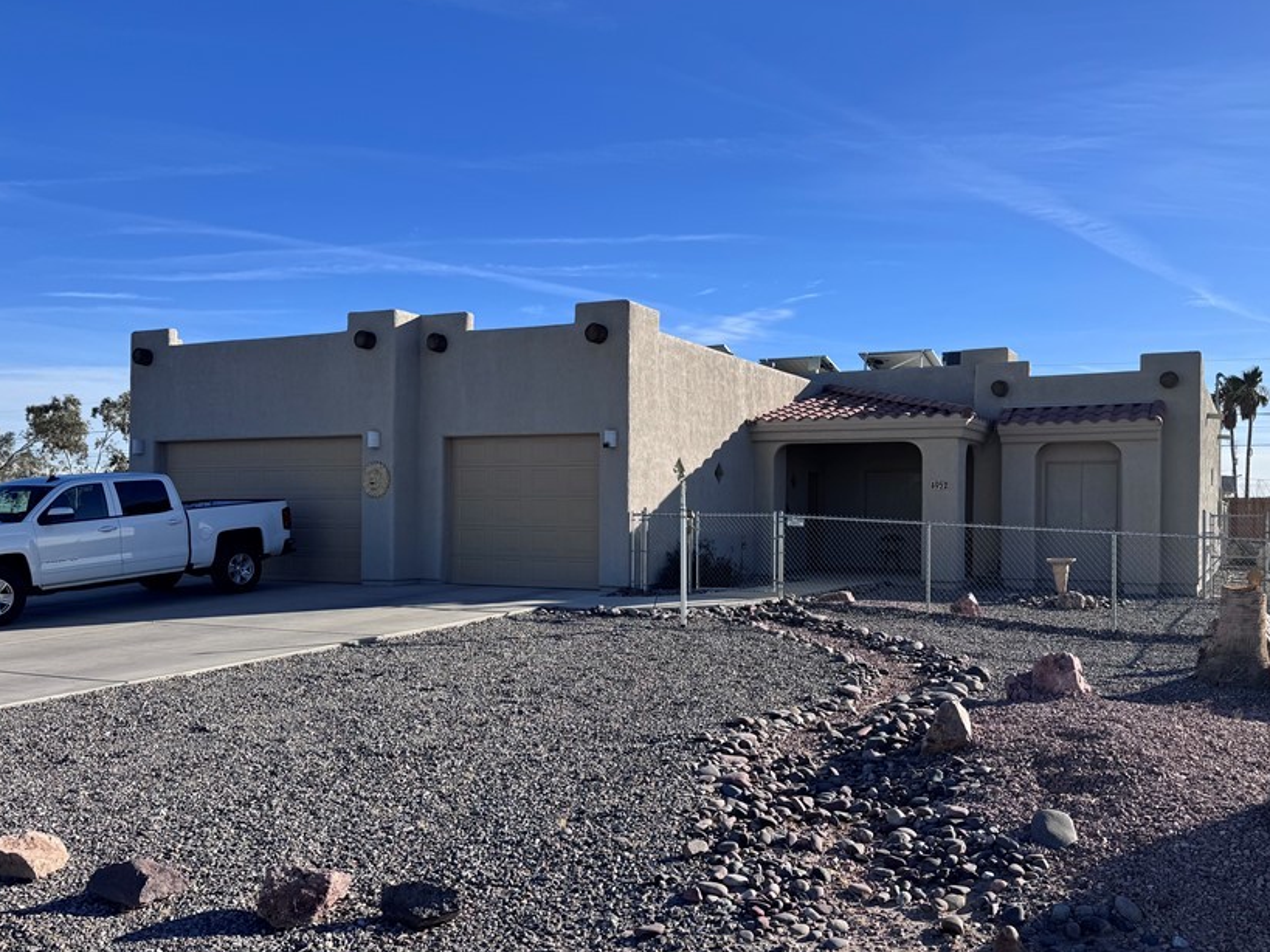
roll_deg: -0.7
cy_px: 507
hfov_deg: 59.7
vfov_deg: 46.8
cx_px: 730
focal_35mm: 30
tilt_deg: -0.3
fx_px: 1100
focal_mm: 6.76
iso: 80
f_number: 1.78
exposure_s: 1/5348
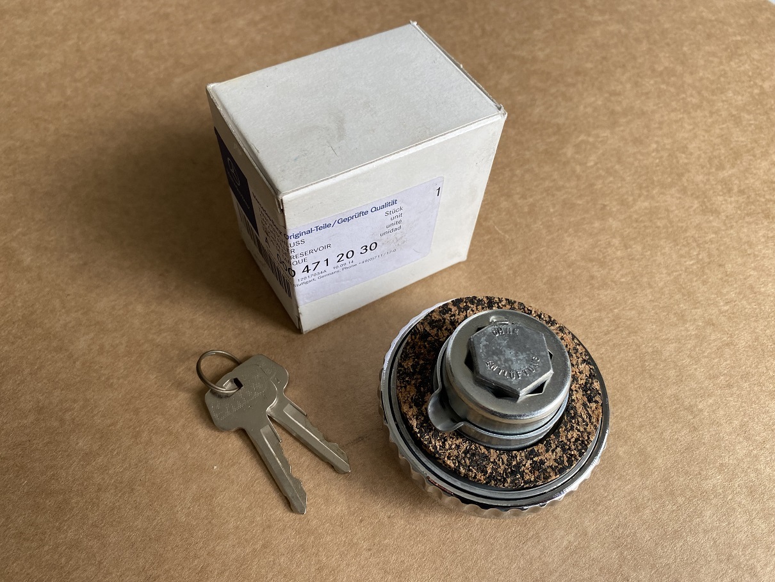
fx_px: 582
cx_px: 388
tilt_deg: -55.2
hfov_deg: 67.3
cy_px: 291
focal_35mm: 26
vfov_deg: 53.1
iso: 100
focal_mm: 4.25
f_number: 1.8
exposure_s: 1/121
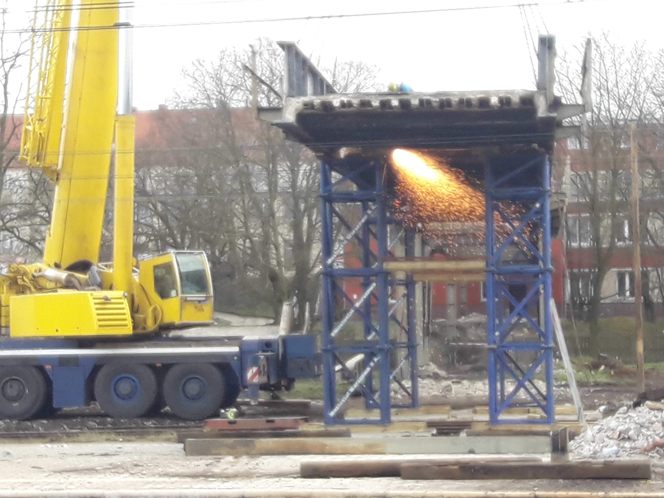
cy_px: 249
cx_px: 332
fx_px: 537
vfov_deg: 49.7
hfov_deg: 63.4
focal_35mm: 28
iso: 40
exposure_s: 1/195
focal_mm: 3.7
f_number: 1.9
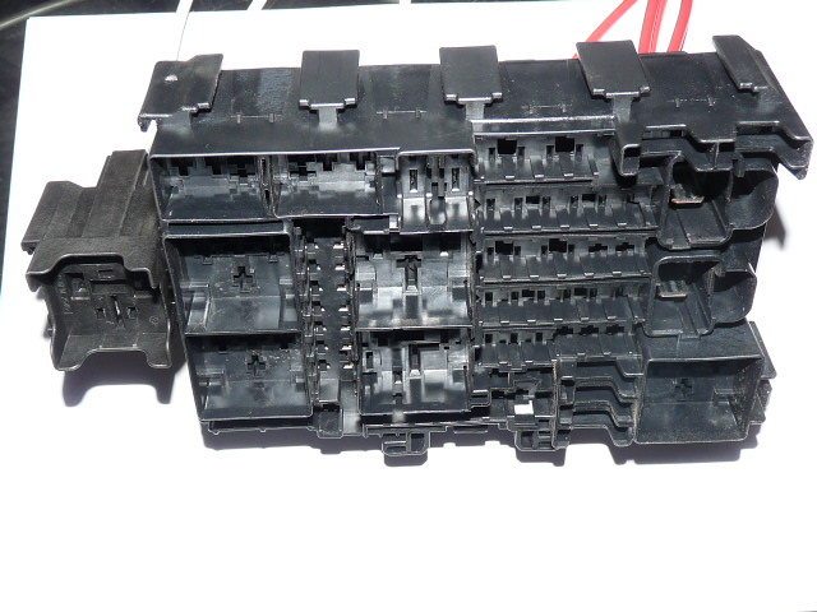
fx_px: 1062
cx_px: 408
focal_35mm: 45
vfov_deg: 32.2
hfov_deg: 42.1
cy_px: 306
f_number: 2.8
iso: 100
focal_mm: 4.8
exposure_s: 1/30
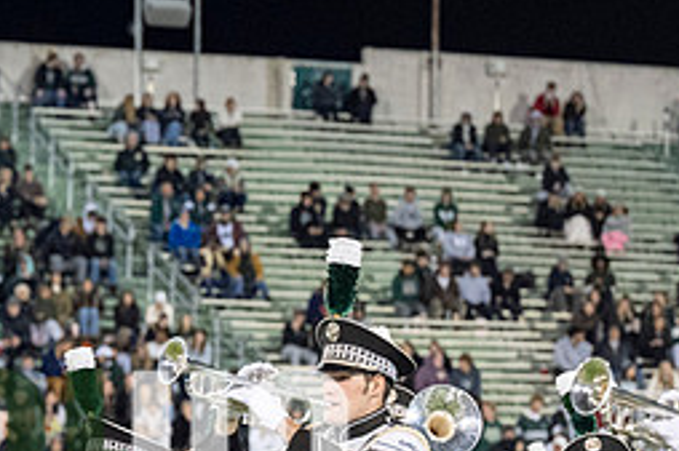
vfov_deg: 4.8
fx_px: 5334
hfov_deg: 7.3
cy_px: 494
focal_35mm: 283
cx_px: 147
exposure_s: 1/500
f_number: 2.8
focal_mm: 83
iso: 800
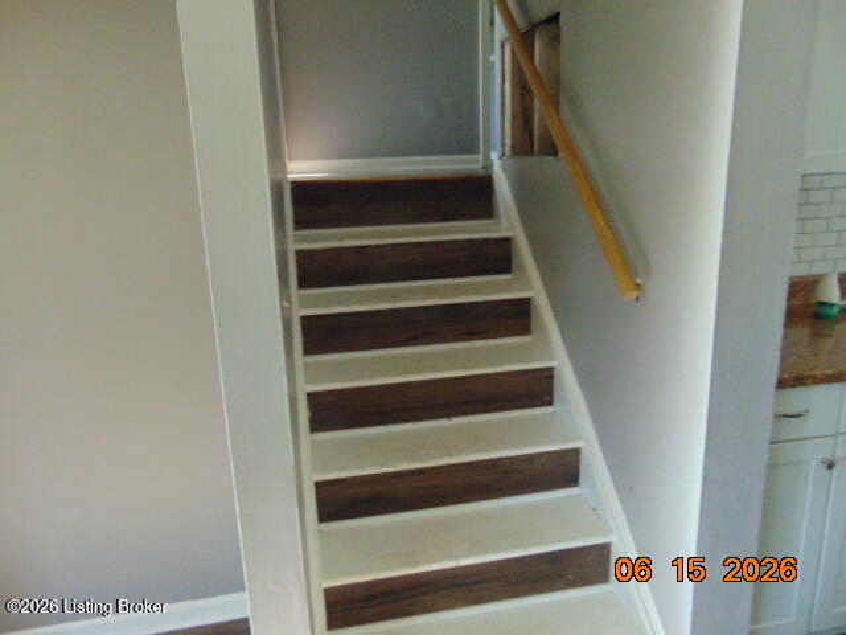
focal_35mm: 25
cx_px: 423
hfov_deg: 69.4
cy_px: 318
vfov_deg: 54.9
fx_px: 611
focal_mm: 4.5
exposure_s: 1/30
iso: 250
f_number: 3
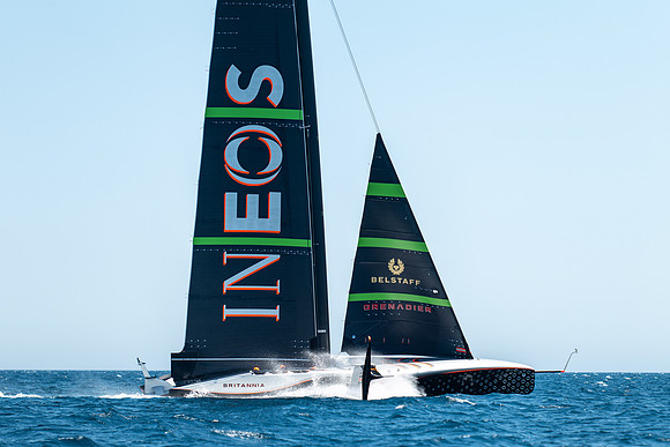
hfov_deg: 10.8
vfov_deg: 7.2
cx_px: 325
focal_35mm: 190
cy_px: 245
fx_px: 3541
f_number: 2.8
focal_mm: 166
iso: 100
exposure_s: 1/1600
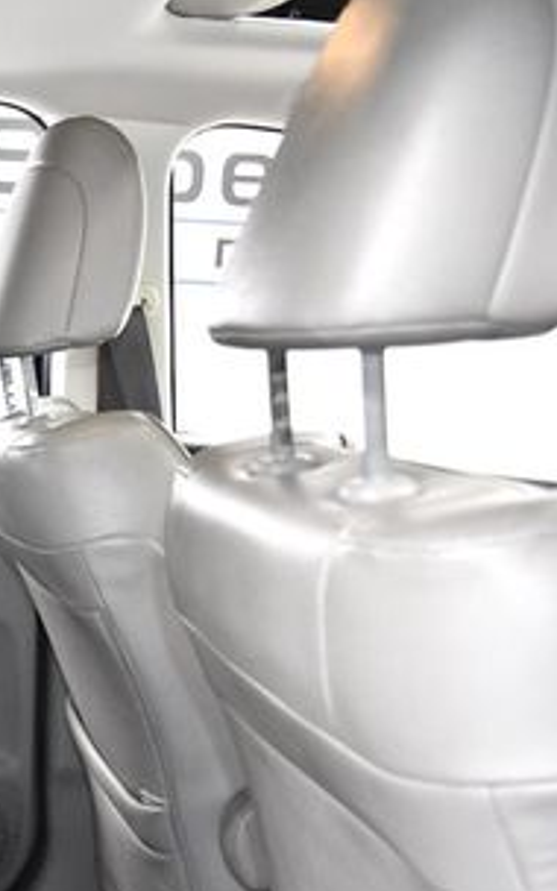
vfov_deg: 34.8
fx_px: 1409
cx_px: -328
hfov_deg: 19.0
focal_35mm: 58
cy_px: 596
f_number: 3.5
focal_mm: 18
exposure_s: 1/160
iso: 2500
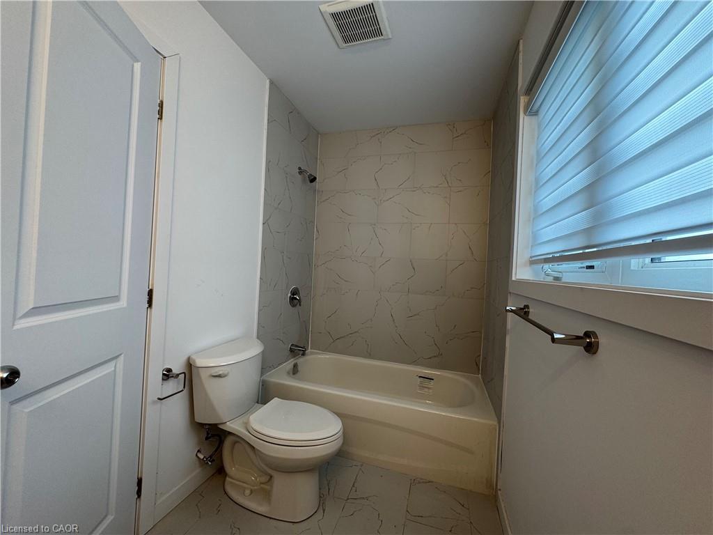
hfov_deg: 102.1
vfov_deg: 85.7
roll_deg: -2.2
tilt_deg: +1.3
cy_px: 268
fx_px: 288
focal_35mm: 14
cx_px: 356
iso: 80
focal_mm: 2.22
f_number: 2.2
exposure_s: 1/120
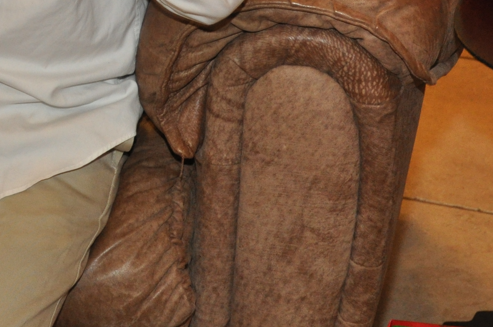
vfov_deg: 8.4
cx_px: 0
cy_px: -116
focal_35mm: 160
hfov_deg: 12.7
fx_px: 2188
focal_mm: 34
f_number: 4.2
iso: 800
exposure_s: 1/60
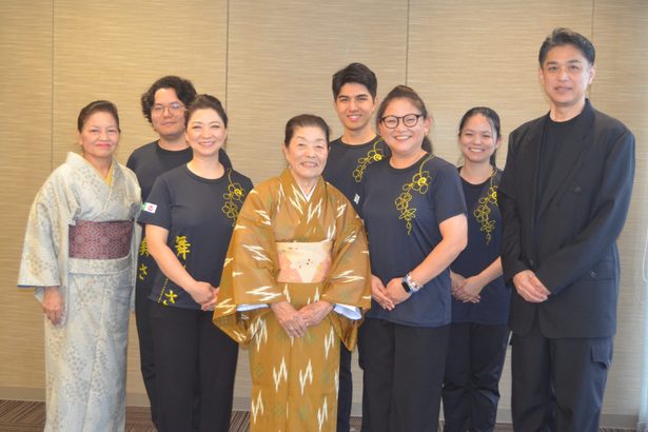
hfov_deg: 43.6
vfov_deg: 29.9
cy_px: 216
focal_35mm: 45
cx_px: 324
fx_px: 810
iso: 1000
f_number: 4.2
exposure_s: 1/60
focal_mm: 30
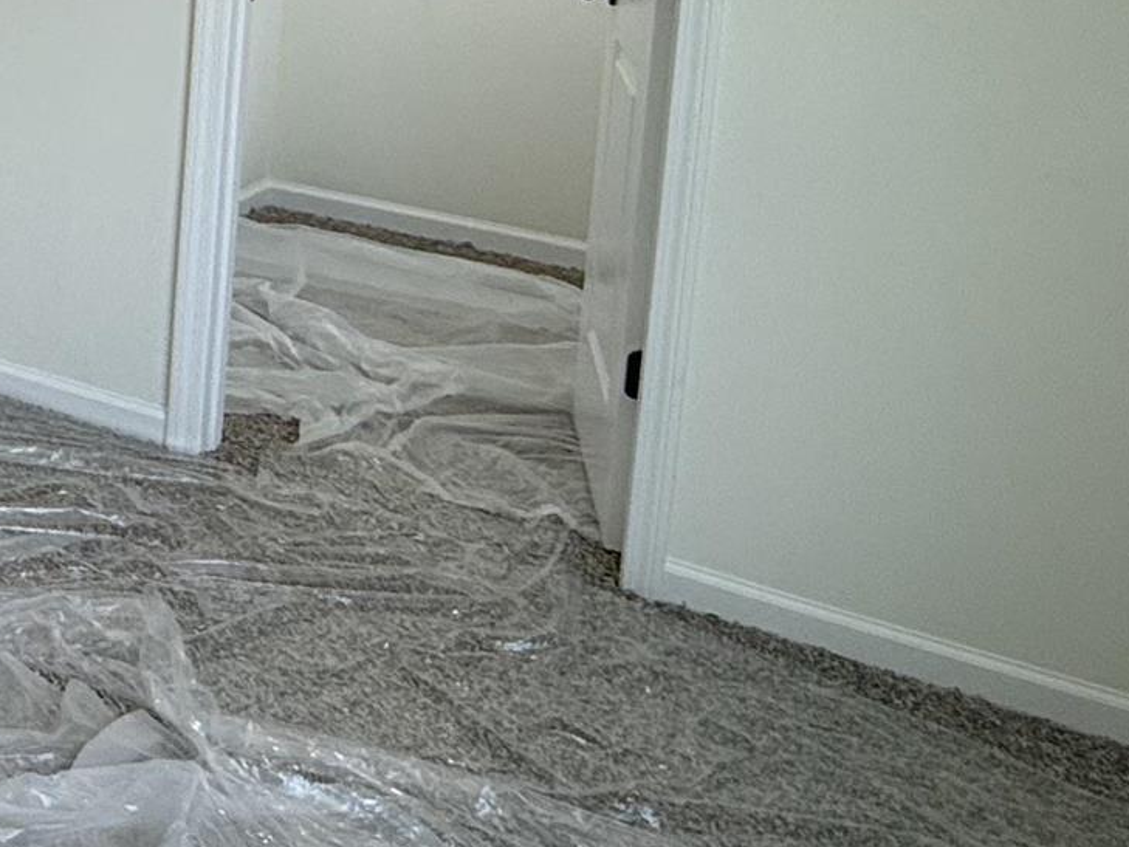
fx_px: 1925
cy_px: -156
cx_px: -619
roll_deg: -2.1
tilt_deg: -6.1
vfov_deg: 22.9
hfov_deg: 24.4
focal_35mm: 59
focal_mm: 2.22
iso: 64
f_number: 2.2
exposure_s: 1/193
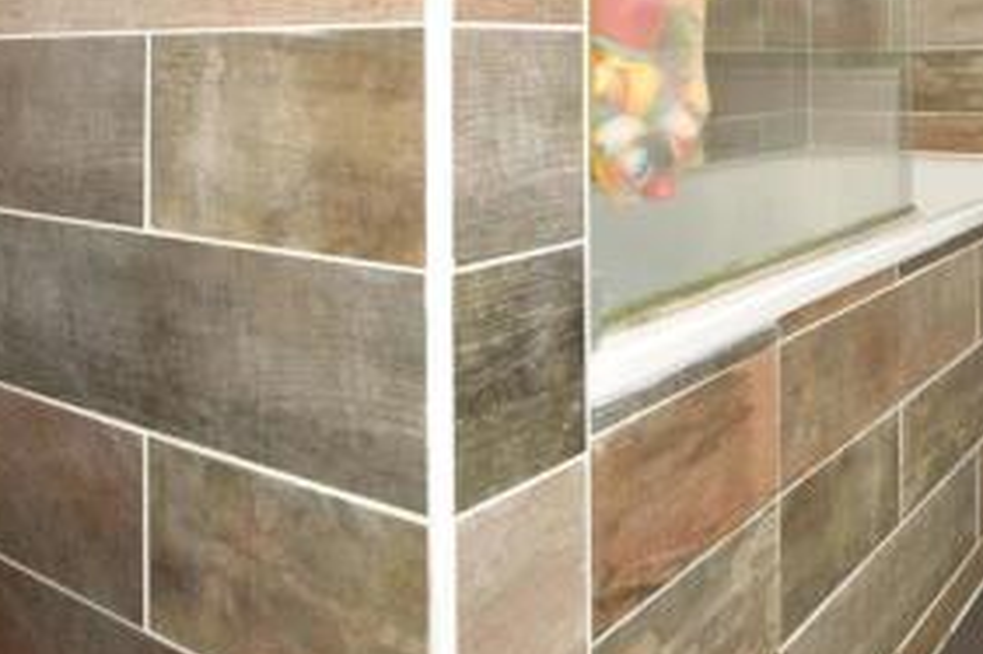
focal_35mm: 35
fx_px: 955
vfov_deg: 34.6
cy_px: 9
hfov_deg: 51.1
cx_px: 787
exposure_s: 1/6
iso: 200
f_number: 8
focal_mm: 10
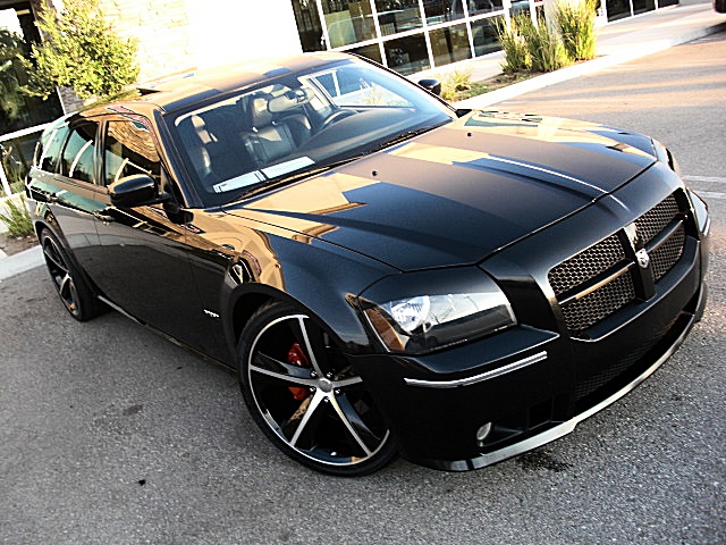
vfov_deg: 39.7
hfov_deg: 51.4
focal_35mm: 36
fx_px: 755
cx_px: 363
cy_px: 272
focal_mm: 6.3
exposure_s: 1/100
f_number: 2.8
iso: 100
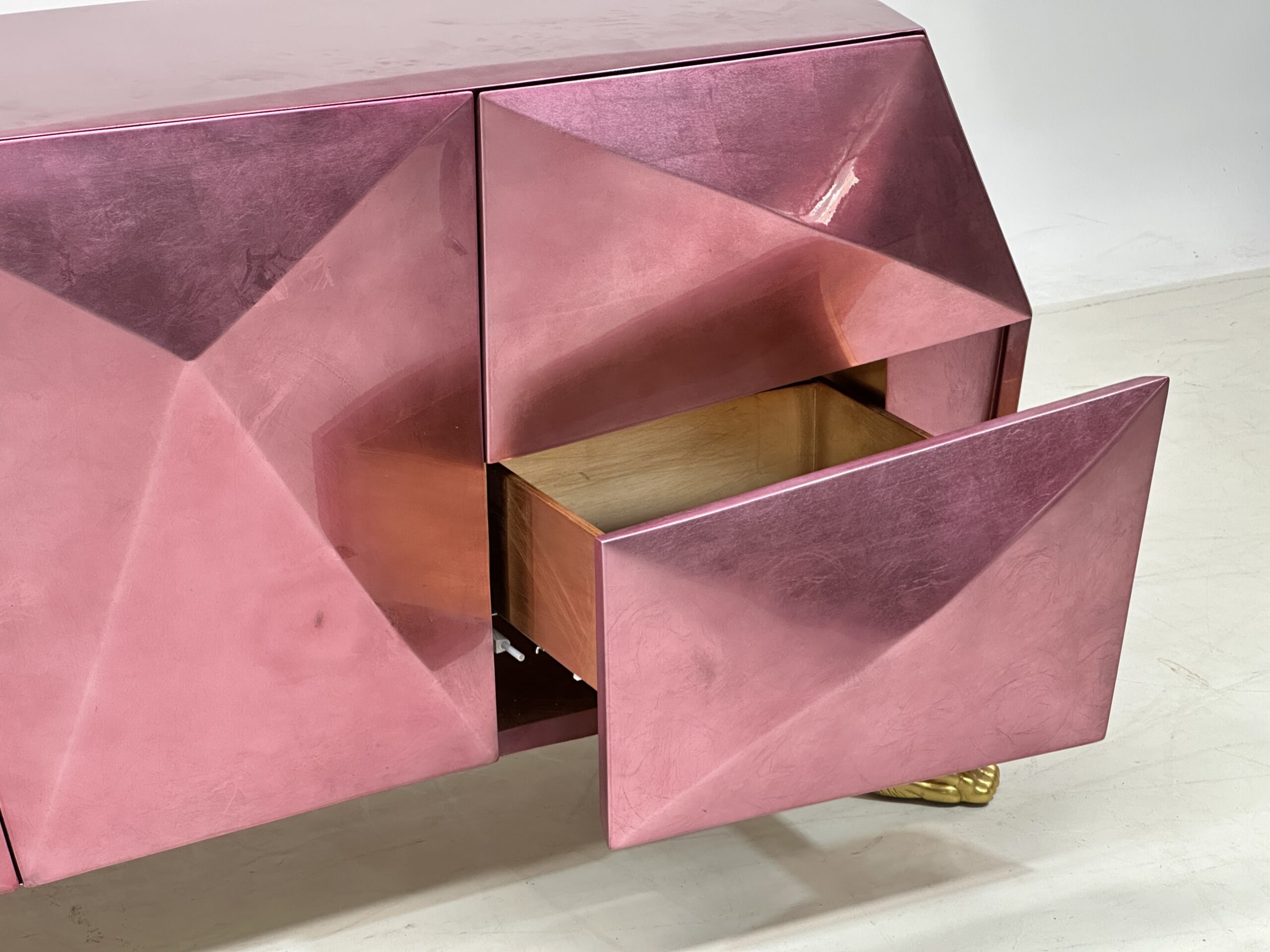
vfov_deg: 19.1
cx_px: 635
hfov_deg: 25.3
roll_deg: +0.6
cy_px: 476
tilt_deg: -19.7
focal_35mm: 77
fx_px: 2825
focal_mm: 9
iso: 400
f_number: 2.8
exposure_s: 1/50
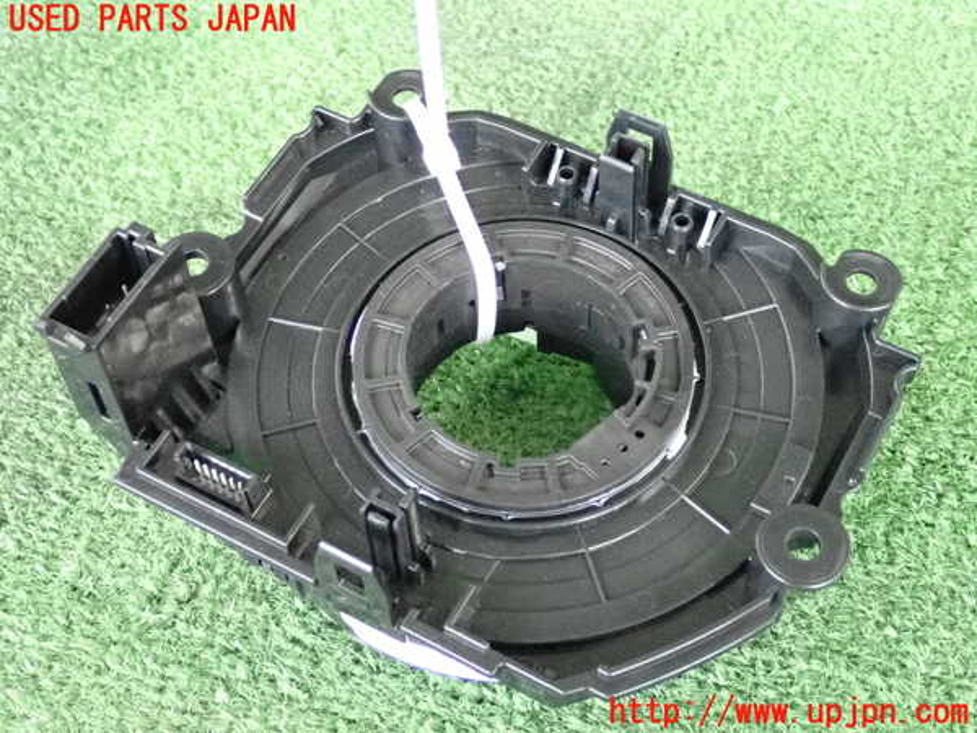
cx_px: 488
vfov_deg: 25.2
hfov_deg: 33.2
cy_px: 366
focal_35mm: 58
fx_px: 1637
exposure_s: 1/125
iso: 5000
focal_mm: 10.35
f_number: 3.5
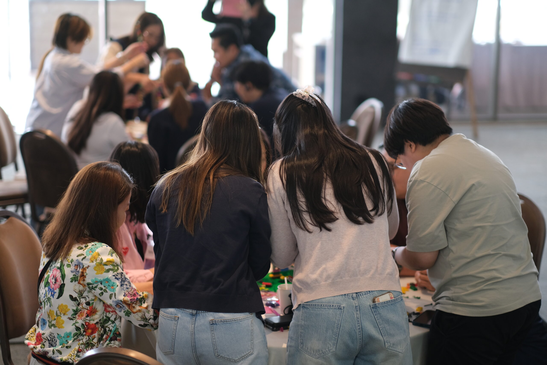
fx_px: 1276
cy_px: 182
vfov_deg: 16.3
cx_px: 274
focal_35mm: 84
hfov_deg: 24.2
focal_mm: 56
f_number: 1.2
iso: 500
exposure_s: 1/250
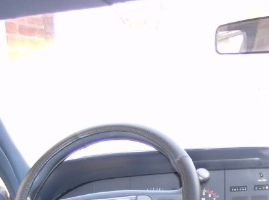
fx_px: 535
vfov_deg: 20.7
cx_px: 225
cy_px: 190
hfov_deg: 27.5
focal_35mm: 69
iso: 200
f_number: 2.8
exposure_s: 1/60
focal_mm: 6
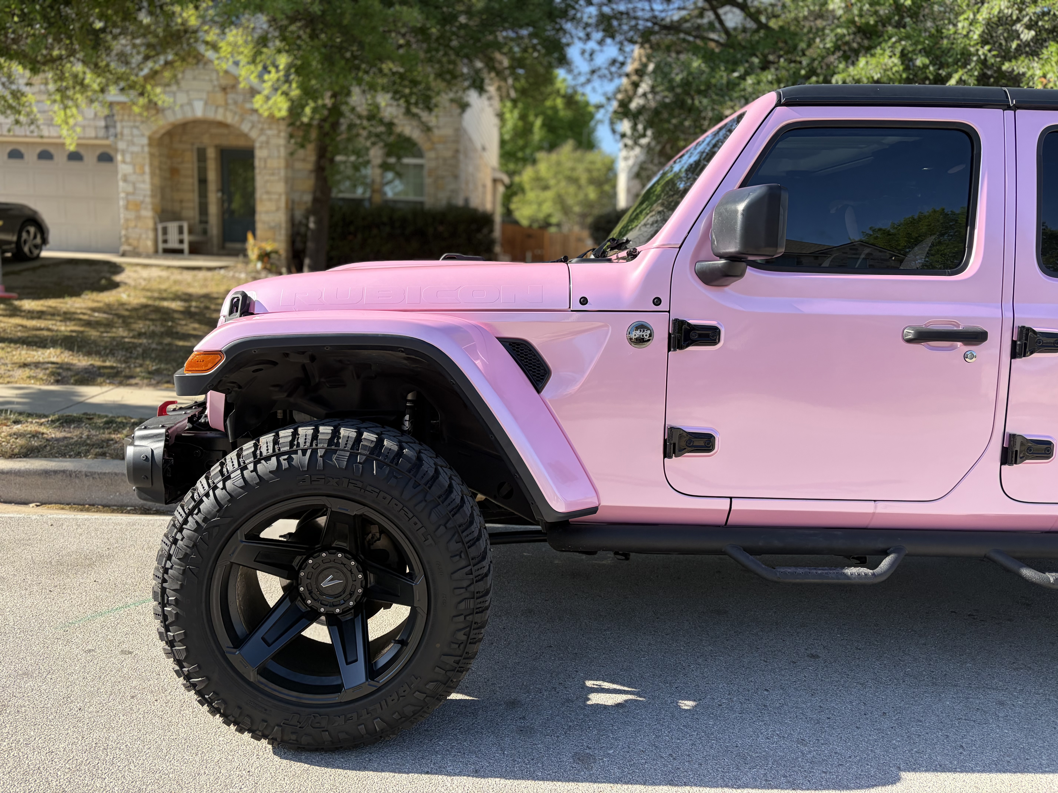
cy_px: 396
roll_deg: -2.4
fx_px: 795
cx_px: 529
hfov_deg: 67.3
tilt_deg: -8.1
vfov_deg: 53.1
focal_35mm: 26
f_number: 1.6
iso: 50
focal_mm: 5.96
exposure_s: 1/1155
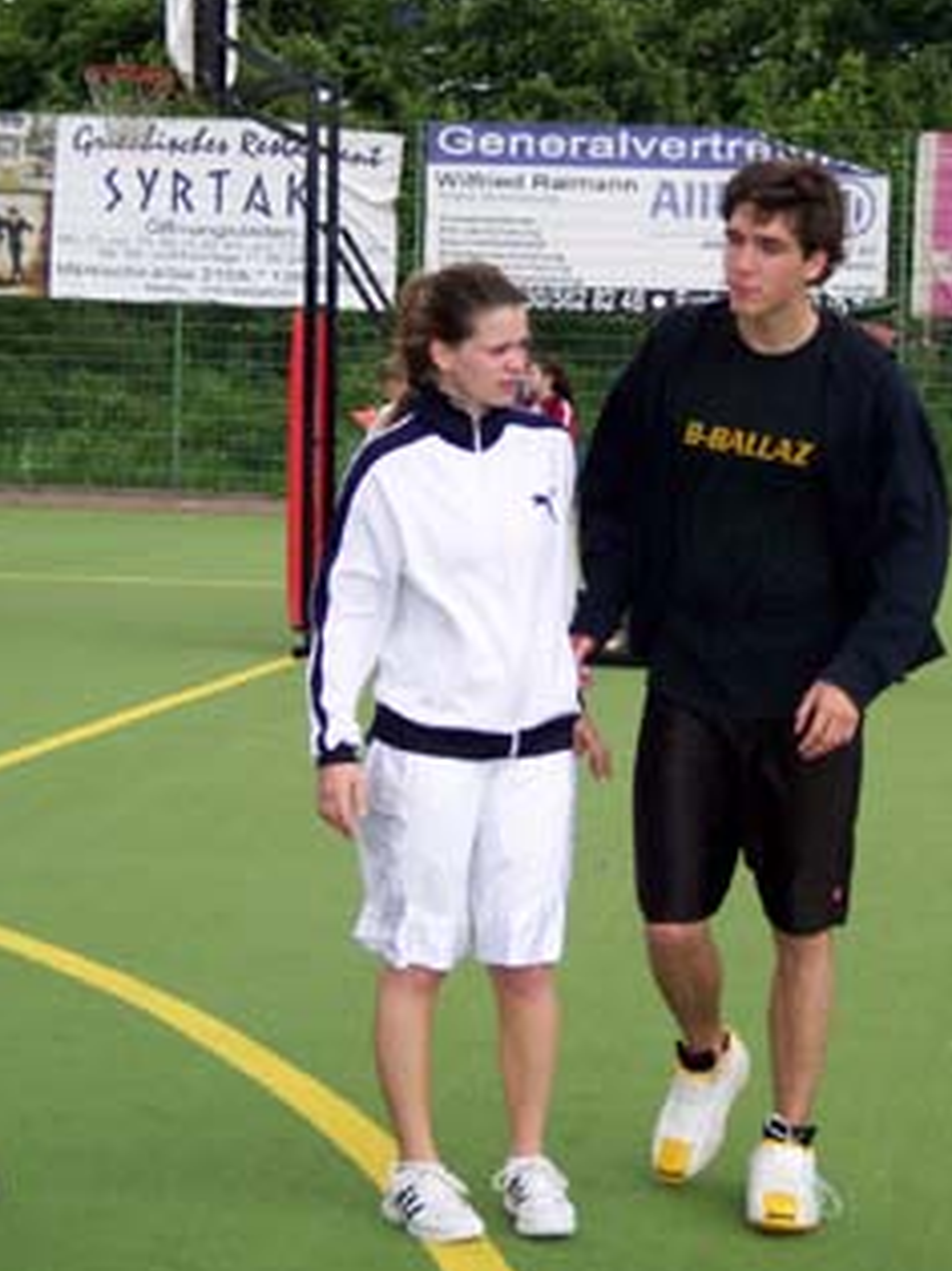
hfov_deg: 16.4
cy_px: 625
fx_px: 3302
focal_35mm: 90
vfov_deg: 21.8
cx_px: 605
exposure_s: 1/350
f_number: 3.4
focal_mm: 13.3
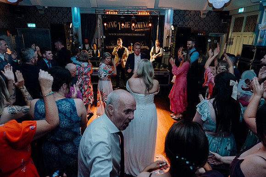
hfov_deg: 73.7
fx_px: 177
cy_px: 88
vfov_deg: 53.2
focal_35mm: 24
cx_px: 133
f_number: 3.5
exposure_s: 1/160
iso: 2500
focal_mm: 24
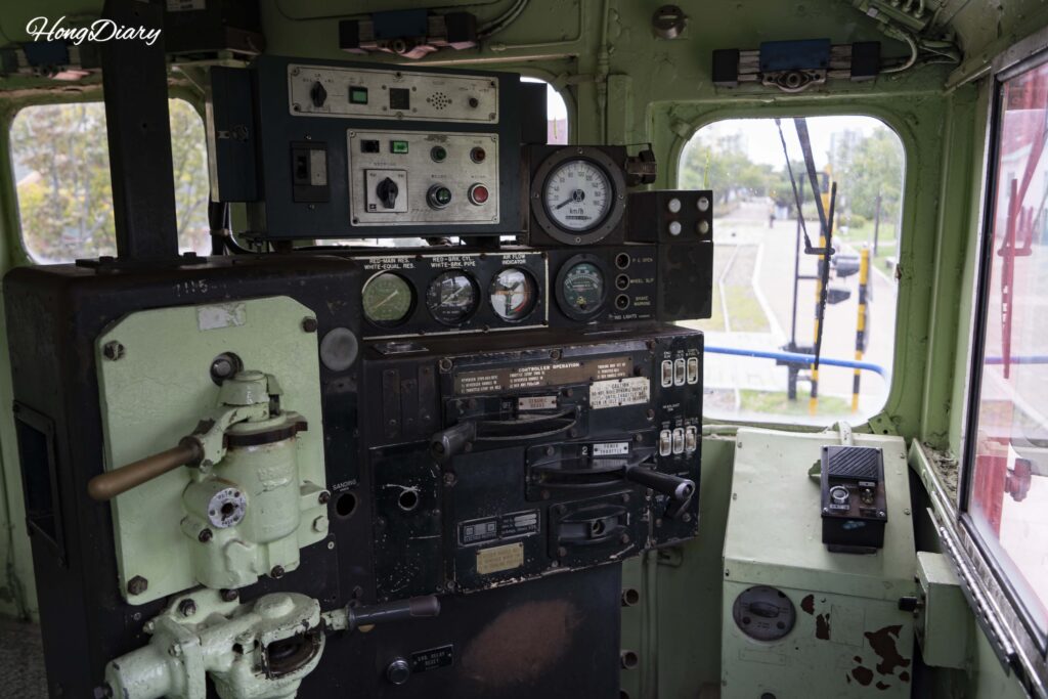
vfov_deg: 46.4
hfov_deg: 65.5
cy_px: 350
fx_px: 815
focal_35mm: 28
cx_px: 524
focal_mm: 28
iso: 100
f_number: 4
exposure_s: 1/60
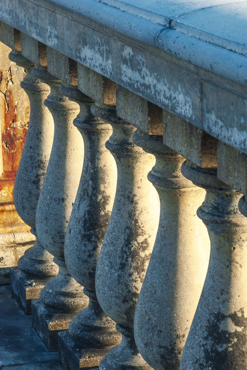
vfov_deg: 16.1
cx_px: 124
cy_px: 185
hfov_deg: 10.8
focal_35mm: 128
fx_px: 1309
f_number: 16
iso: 400
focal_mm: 85
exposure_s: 1/90
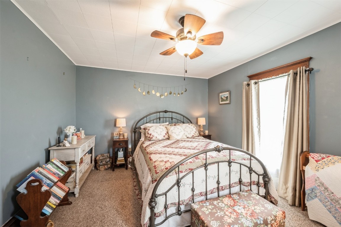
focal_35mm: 14
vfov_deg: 81.2
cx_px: 170
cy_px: 114
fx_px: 133
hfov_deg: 104.3
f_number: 8
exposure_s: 1.3
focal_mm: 14
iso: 200
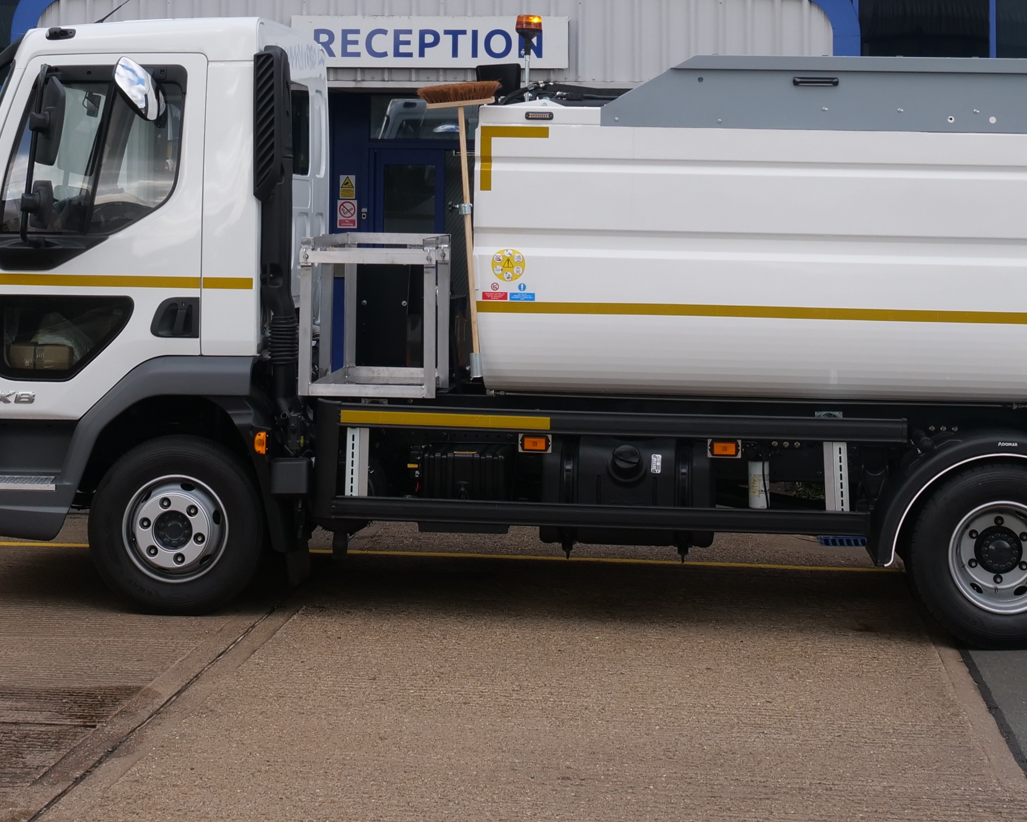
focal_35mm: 80
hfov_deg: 23.8
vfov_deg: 18.6
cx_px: 473
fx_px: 2432
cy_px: -18
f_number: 5.6
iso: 200
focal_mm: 18
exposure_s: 1/400
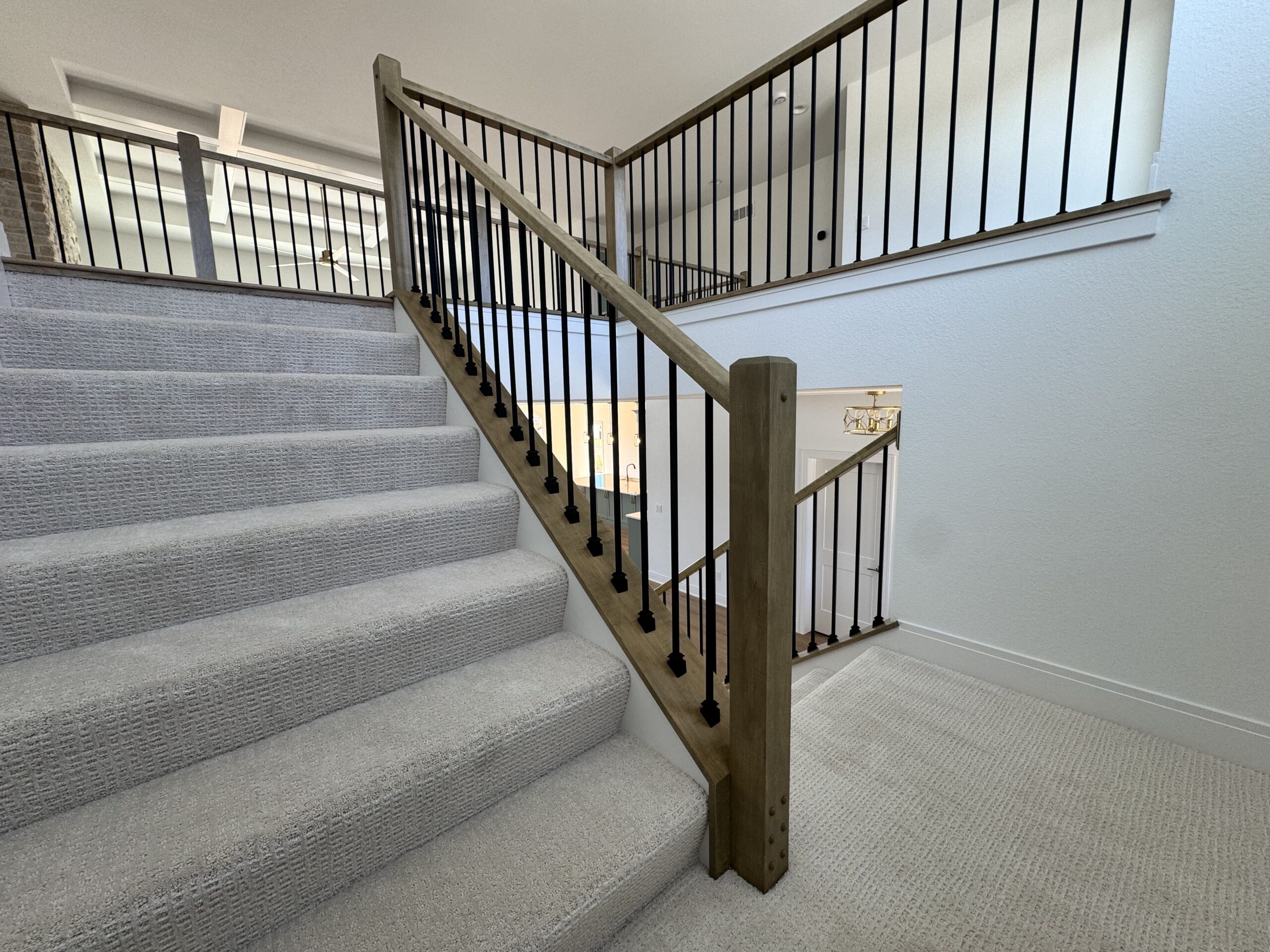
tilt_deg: -8.6
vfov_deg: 85.7
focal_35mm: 14
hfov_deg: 102.1
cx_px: 635
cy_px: 476
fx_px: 514
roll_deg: +1.4
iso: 80
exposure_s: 1/120
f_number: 2.2
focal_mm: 2.22
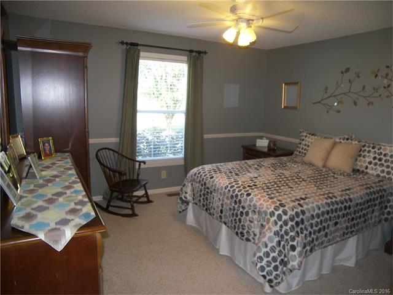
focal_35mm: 24
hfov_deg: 71.6
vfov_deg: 56.8
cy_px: 148
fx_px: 272
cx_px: 196
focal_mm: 5
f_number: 2.8
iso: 100
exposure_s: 1/30
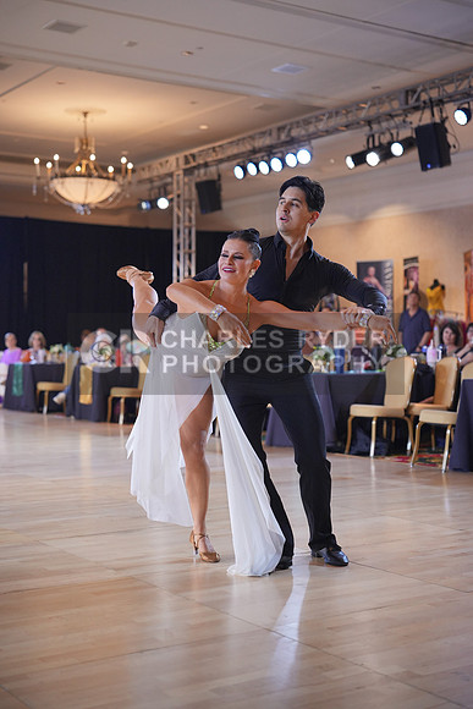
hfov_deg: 27.0
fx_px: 985
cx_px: 236
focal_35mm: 50
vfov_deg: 39.6
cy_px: 354
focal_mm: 50
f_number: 2
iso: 1250
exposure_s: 1/500
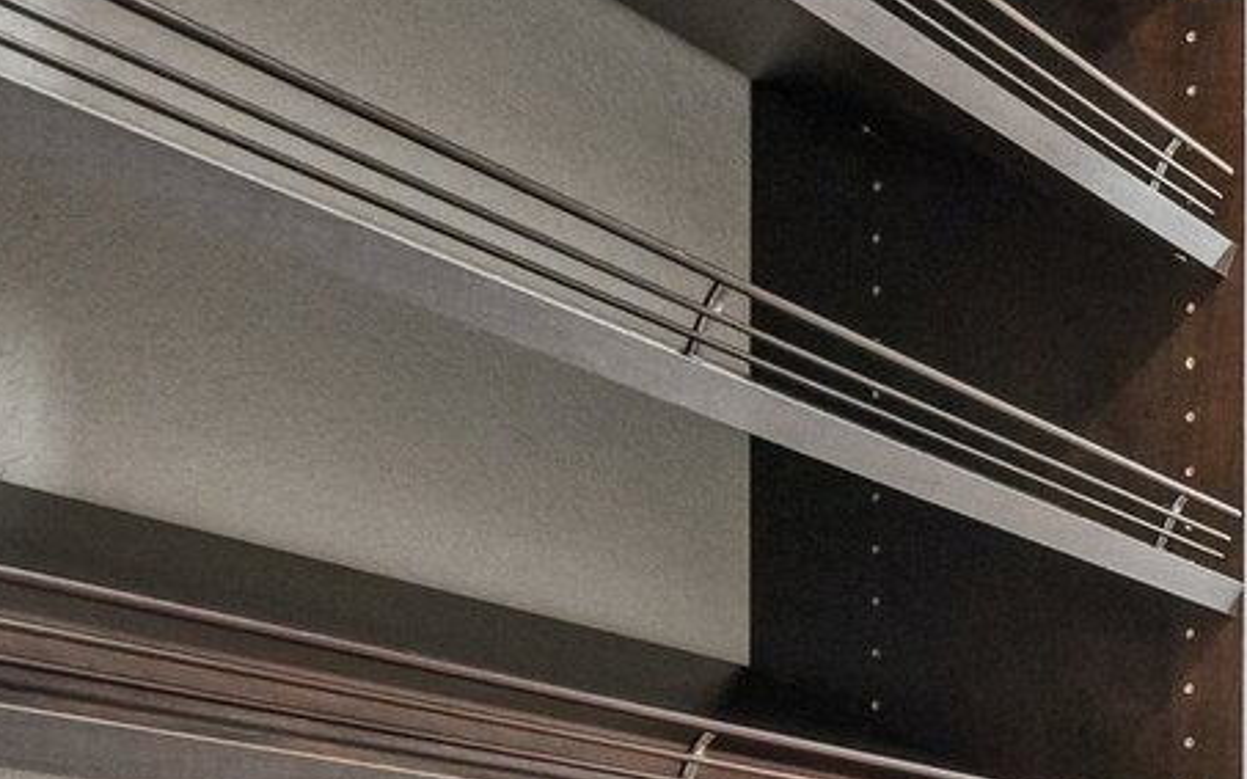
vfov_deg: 18.8
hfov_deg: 24.8
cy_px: 1115
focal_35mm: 62
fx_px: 2107
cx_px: 1902
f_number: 8
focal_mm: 17
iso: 5600
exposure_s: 1/20
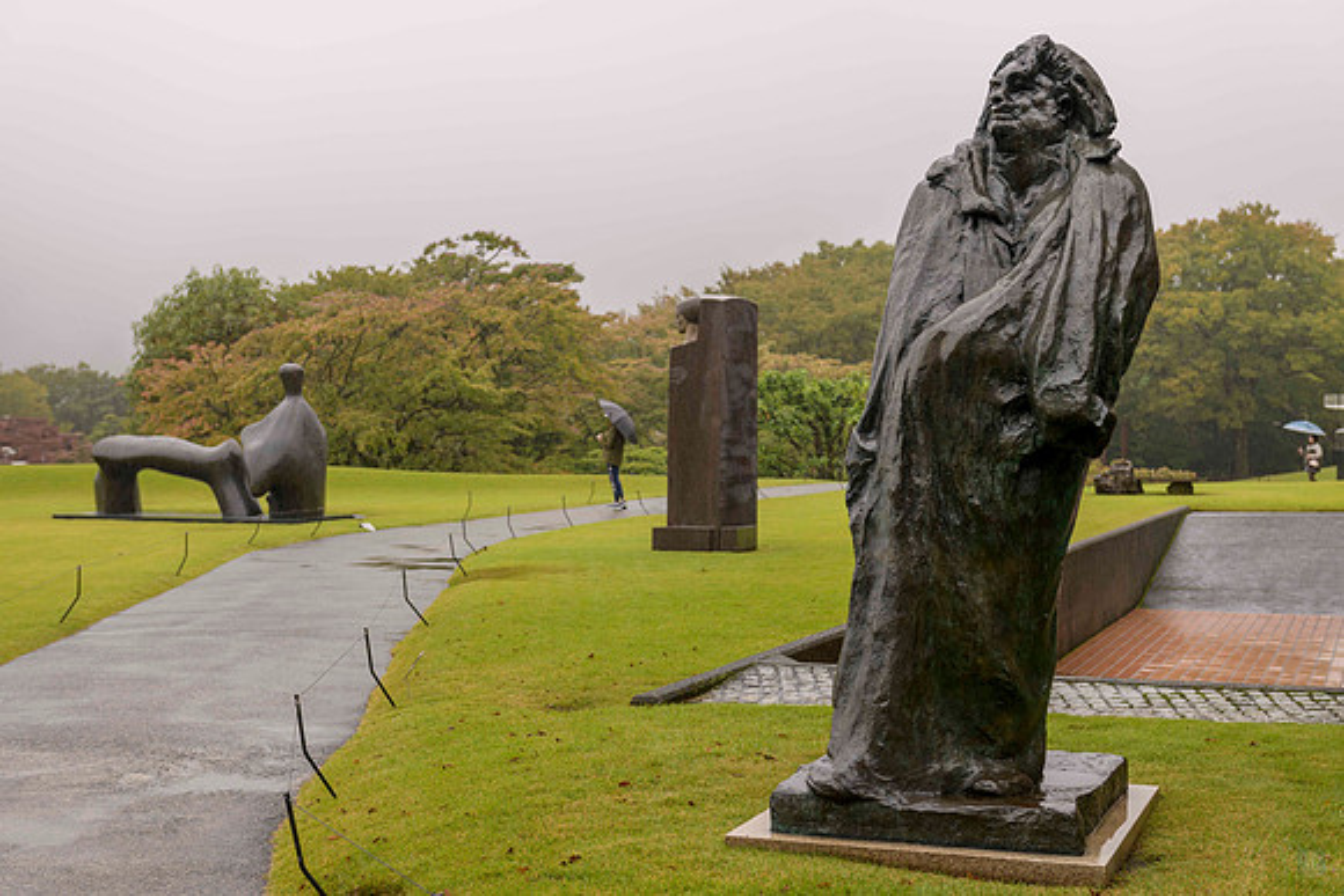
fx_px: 1867
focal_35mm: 50
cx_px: 672
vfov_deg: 27.0
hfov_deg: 39.6
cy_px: 448
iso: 80
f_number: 5
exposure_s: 1/100
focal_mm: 50
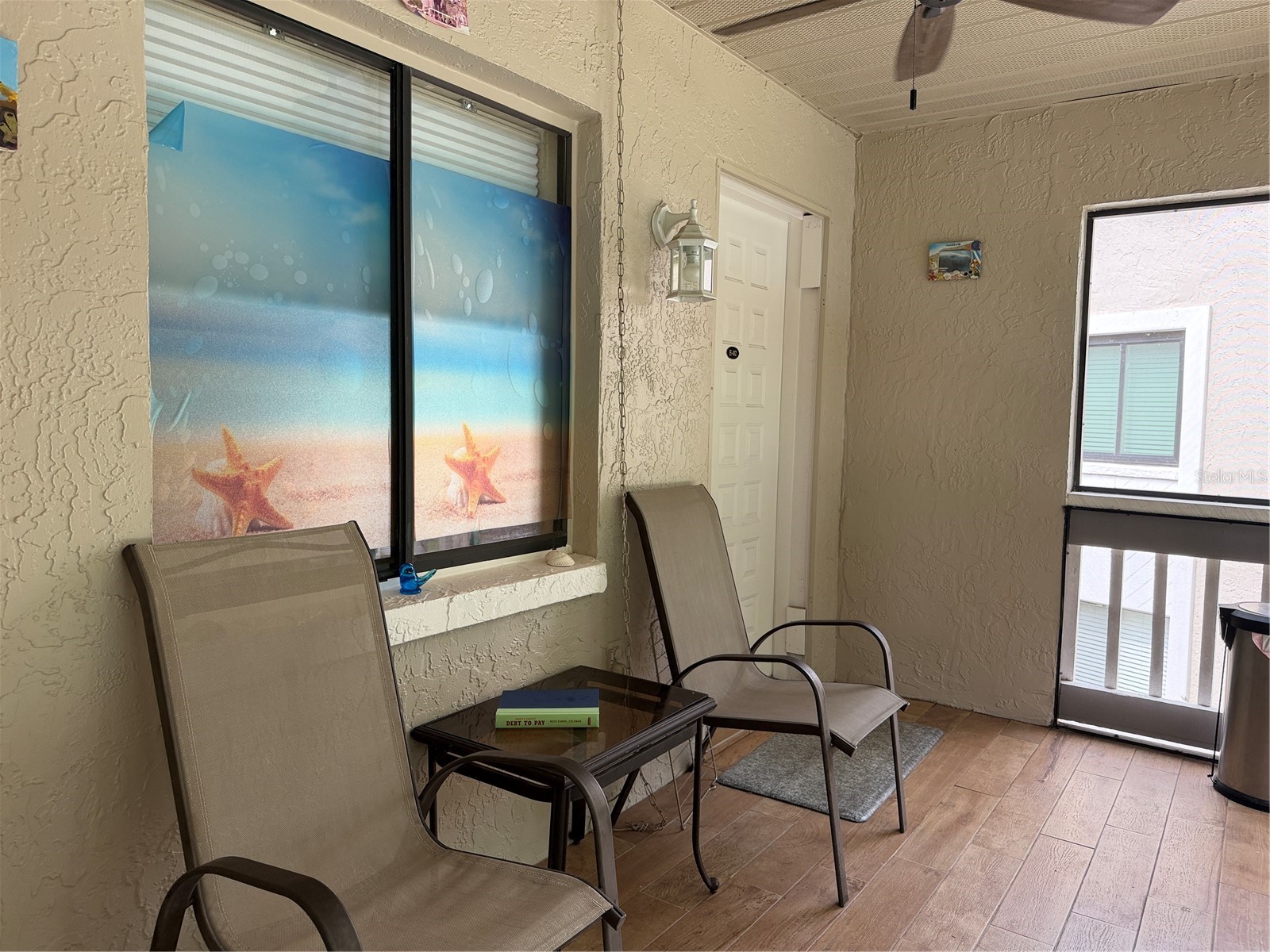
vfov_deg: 56.8
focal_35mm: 24
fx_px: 881
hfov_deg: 71.6
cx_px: 635
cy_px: 476
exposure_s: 1/203
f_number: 1.78
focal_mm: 6.76
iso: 125
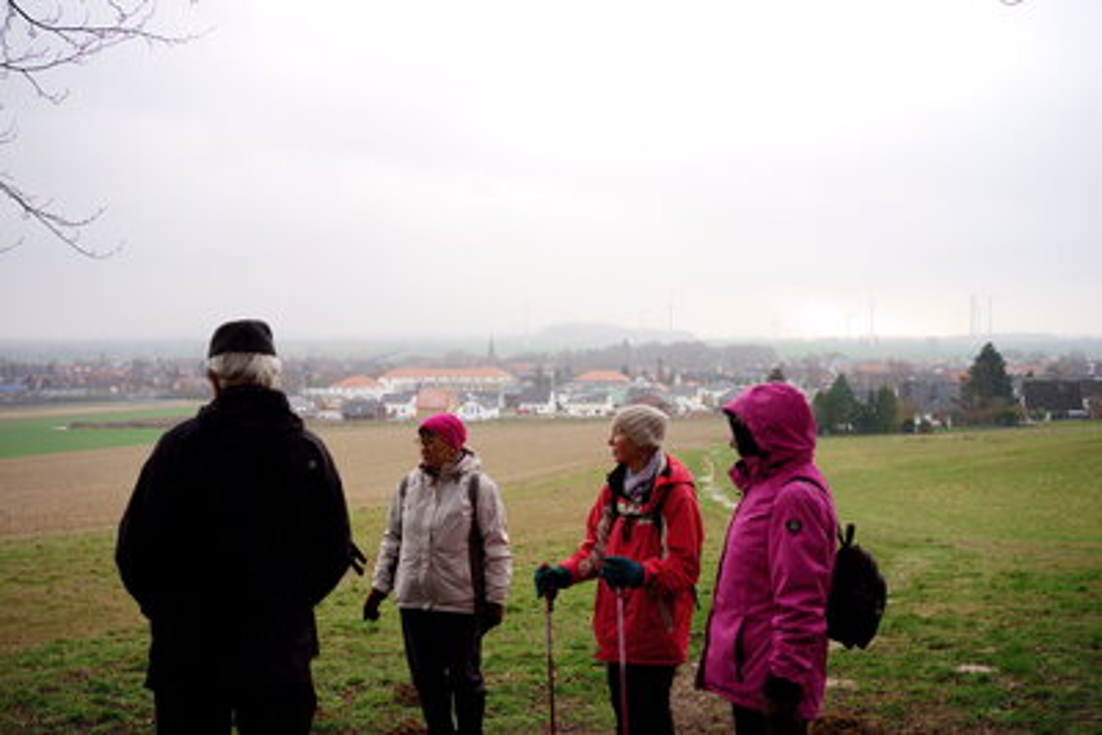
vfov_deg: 37.9
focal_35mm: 35
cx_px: 551
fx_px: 1072
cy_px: 368
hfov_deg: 54.4
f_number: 4
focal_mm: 35
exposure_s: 1/125
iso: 100
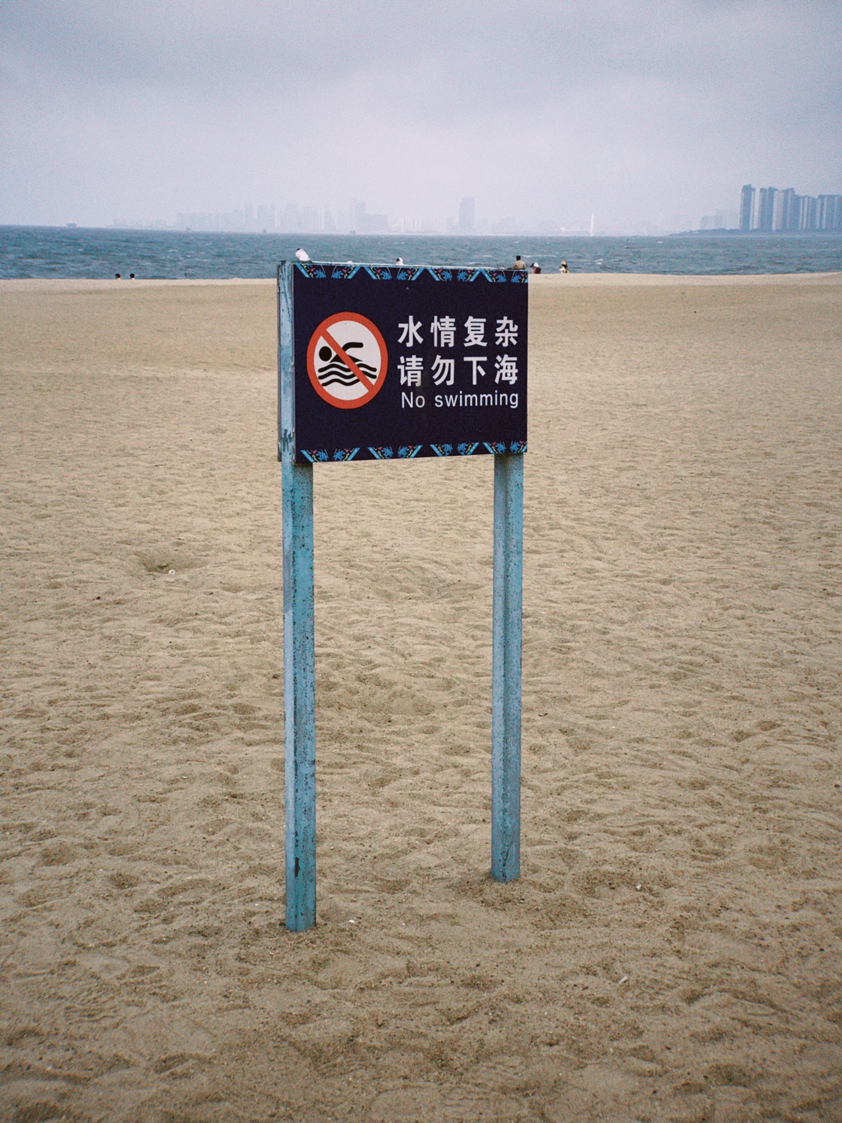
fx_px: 1686
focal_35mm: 52
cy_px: 562
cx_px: 421
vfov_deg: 36.8
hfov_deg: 28.0
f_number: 2.4
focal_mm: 6
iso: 16
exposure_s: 1/872
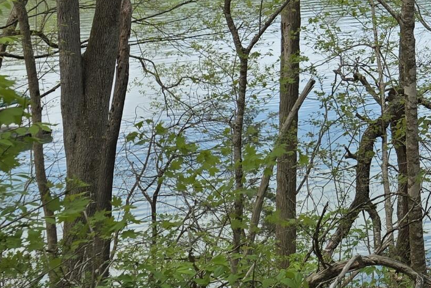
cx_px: 613
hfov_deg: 20.6
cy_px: -88
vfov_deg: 15.0
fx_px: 1042
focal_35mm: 87
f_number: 1.7
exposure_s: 1/235
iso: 12
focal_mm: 6.3
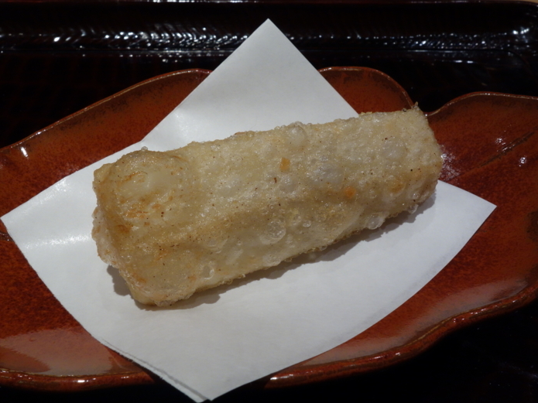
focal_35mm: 31
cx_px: 259
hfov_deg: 58.3
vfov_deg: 45.4
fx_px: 482
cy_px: 199
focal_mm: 10.4
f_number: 11
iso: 800
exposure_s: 1/30
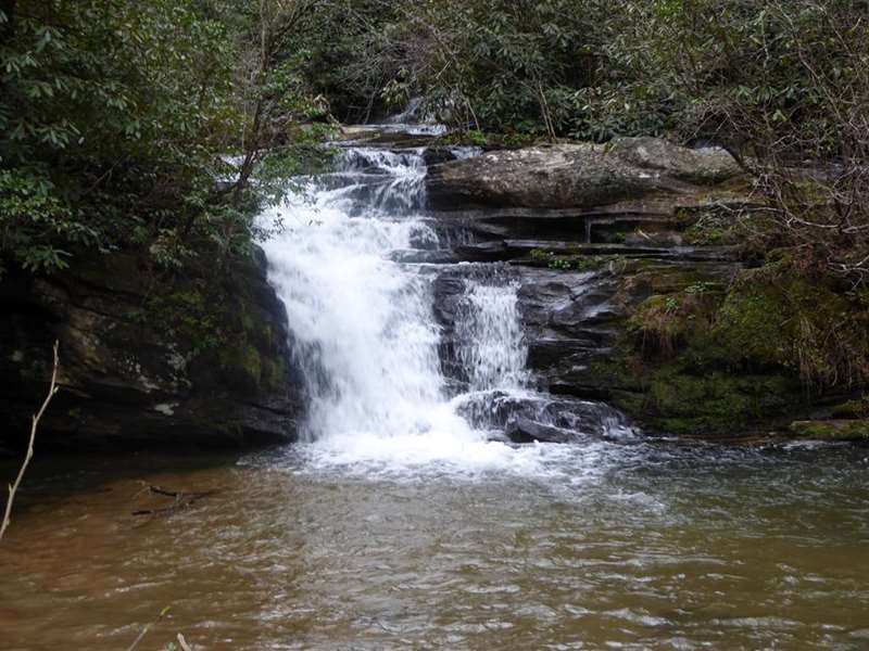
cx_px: 434
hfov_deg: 38.2
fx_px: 1255
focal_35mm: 50
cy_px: 326
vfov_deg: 29.1
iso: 100
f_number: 4.1
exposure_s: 1/60
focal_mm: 9
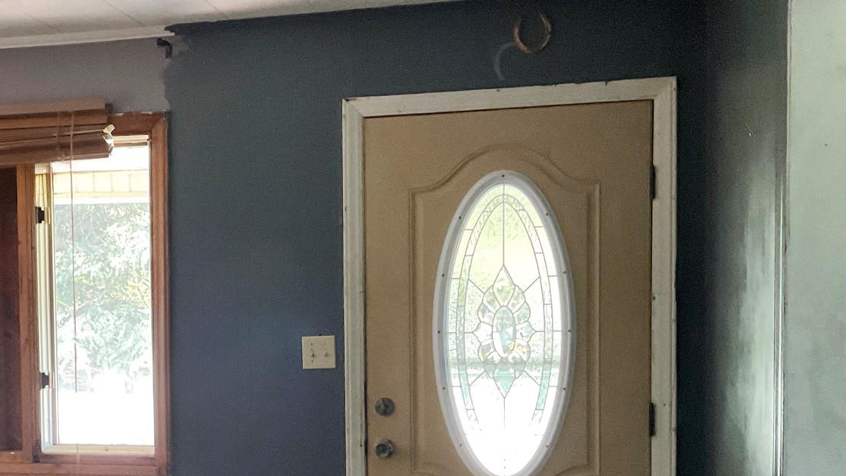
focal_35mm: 58
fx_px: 1301
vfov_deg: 20.5
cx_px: 196
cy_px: 375
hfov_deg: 35.1
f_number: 1.8
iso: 250
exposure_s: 1/60
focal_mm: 3
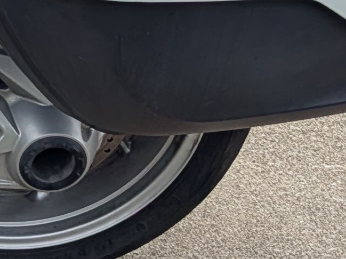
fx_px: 1478
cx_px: -377
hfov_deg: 11.8
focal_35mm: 148
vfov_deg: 9.8
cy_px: -87
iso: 41
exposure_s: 1/399
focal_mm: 4.53
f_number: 1.7
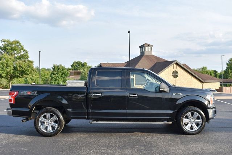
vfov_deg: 35.5
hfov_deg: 51.3
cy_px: 78
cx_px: 116
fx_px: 242
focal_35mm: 38
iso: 200
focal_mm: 25
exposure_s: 1/250
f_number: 6.3
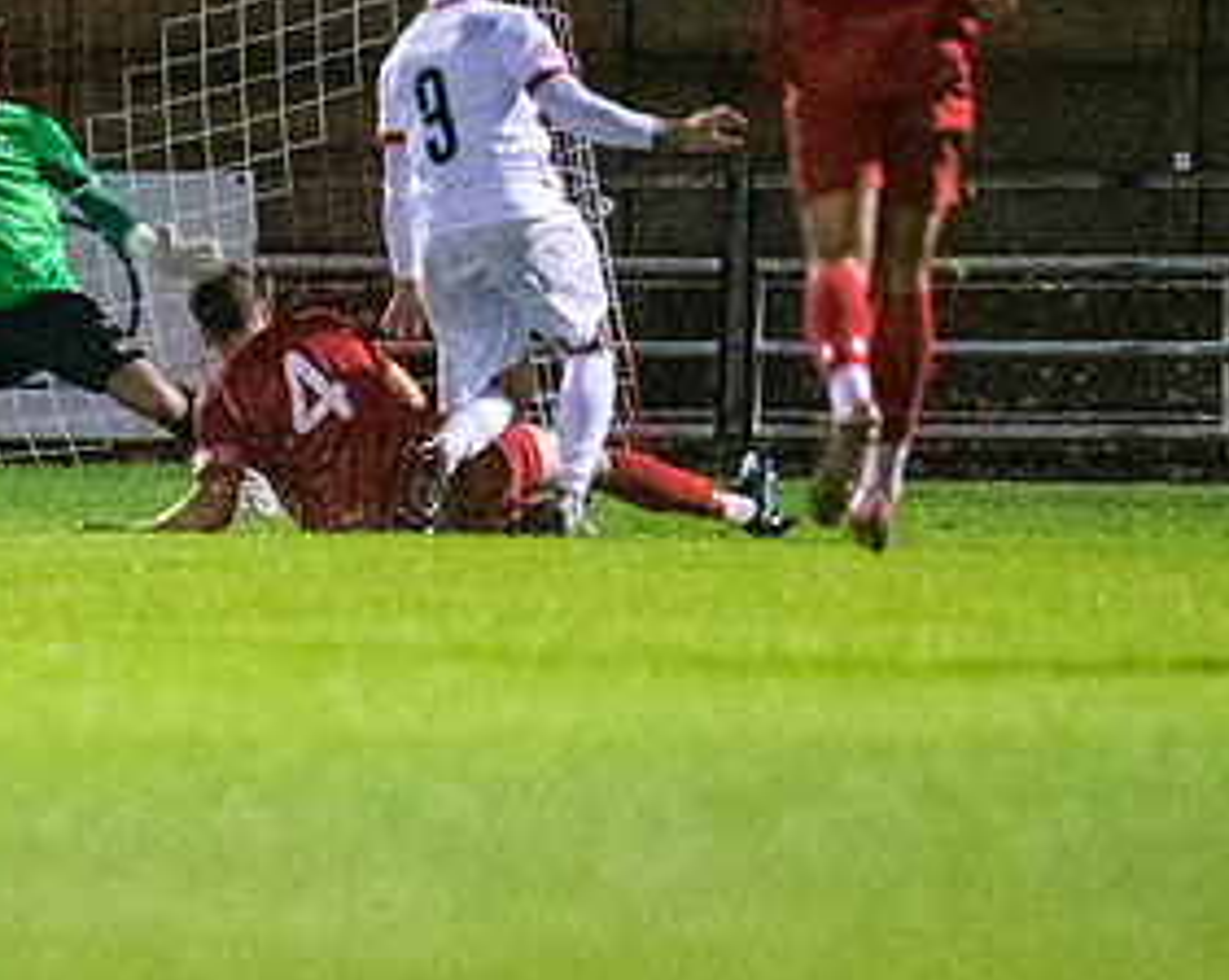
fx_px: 30838
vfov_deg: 1.8
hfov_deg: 2.3
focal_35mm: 849
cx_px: 155
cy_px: 410
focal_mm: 270
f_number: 2.8
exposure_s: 1/1250
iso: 10000
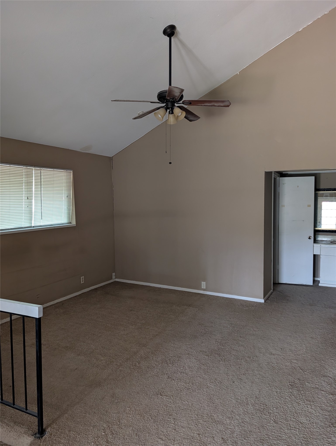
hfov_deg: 57.0
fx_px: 310
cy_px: 223
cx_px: 168
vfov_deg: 71.5
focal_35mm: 24
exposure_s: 1/23.8
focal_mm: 6.9
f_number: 1.68
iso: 194
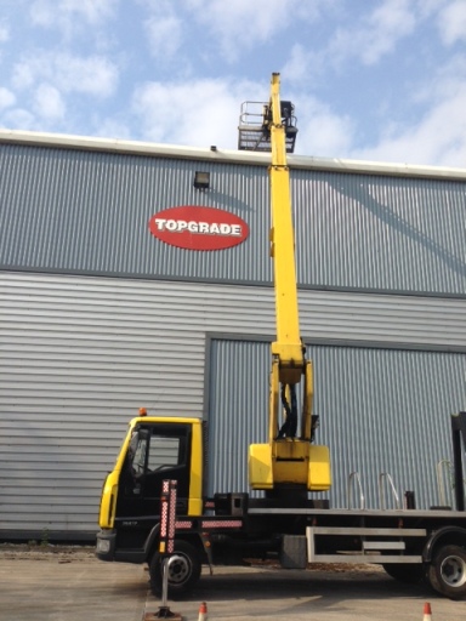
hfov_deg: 42.9
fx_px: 592
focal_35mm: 33
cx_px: 233
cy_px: 310
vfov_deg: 55.4
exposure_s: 1/1595
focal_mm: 4.12
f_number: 2.4
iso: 50
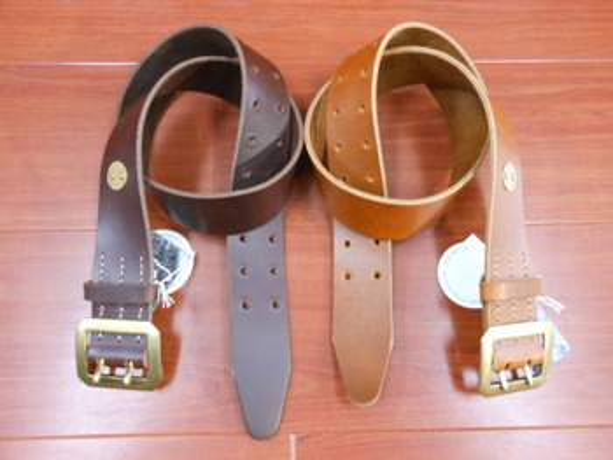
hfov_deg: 63.4
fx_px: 496
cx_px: 306
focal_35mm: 28
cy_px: 230
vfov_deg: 49.8
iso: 400
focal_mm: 5
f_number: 3.7
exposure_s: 1/13
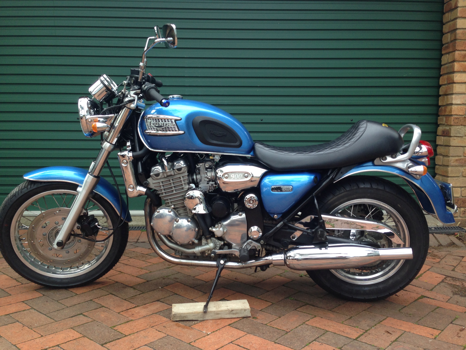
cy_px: 175
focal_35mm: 33
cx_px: 233
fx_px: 444
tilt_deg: -10.3
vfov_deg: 42.9
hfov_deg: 55.4
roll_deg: -0.7
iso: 50
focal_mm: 4.12
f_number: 2.4
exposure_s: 1/120
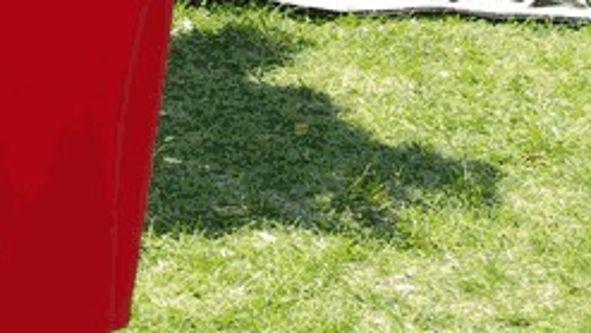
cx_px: -445
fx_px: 3135
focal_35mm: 200
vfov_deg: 5.9
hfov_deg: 10.2
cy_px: -437
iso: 100
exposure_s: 1/180
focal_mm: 30.63
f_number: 6.7
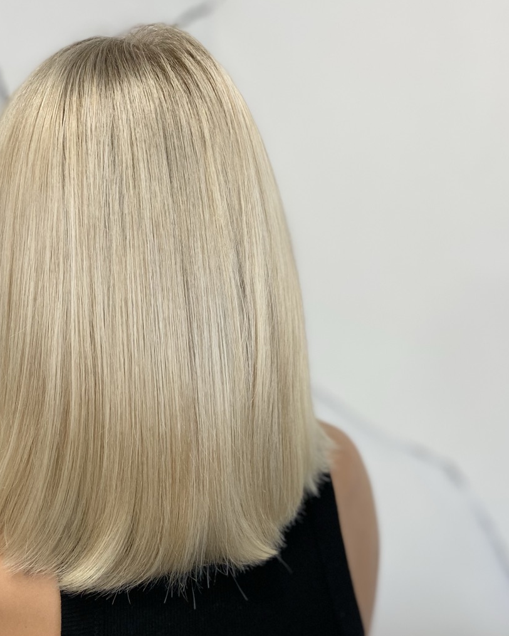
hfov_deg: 42.0
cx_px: 197
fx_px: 659
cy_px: 266
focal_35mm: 35
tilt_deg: -4.0
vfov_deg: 51.3
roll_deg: +5.1
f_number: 1.8
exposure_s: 1/100
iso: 125
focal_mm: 4.25
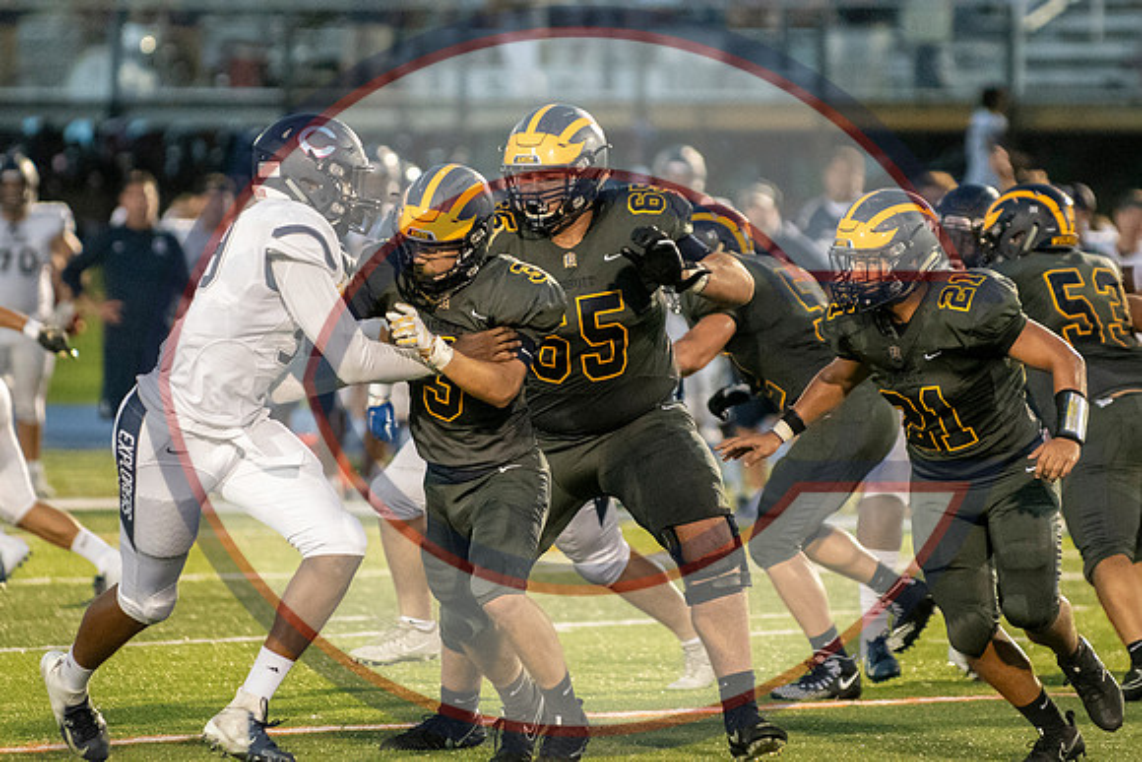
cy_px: 285
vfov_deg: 3.7
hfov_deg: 5.5
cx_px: 521
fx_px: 11914
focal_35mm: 375
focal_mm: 200
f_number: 2.8
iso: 9000
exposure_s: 1/1600
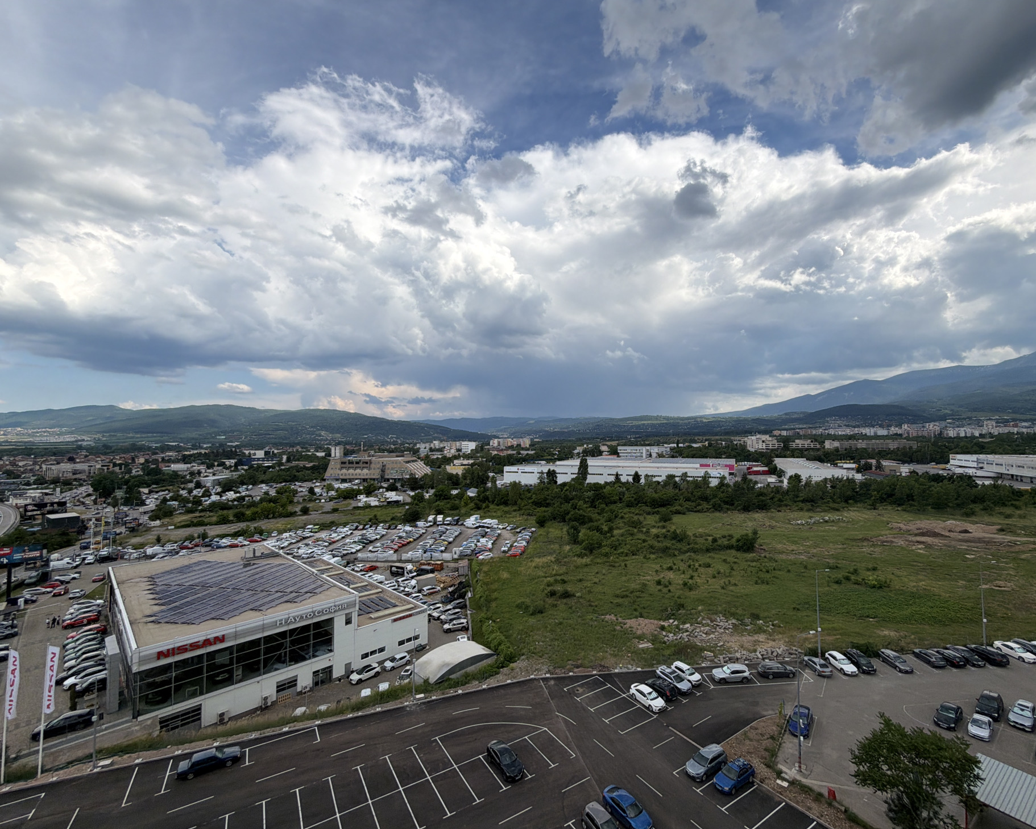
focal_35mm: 15
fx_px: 460
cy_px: 421
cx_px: 560
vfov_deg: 84.0
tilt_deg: +2.8
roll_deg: -0.4
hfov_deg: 96.6
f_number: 2.2
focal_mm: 2.22
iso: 20
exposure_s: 1/1068
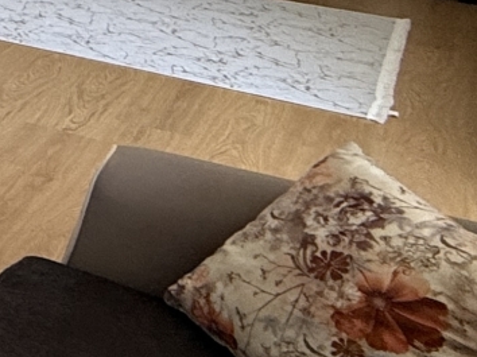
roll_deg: +0.6
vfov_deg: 15.6
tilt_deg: -2.0
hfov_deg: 14.3
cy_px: -280
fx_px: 1115
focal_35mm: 81
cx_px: -714
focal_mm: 2.22
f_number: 2.2
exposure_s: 1/99
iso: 125
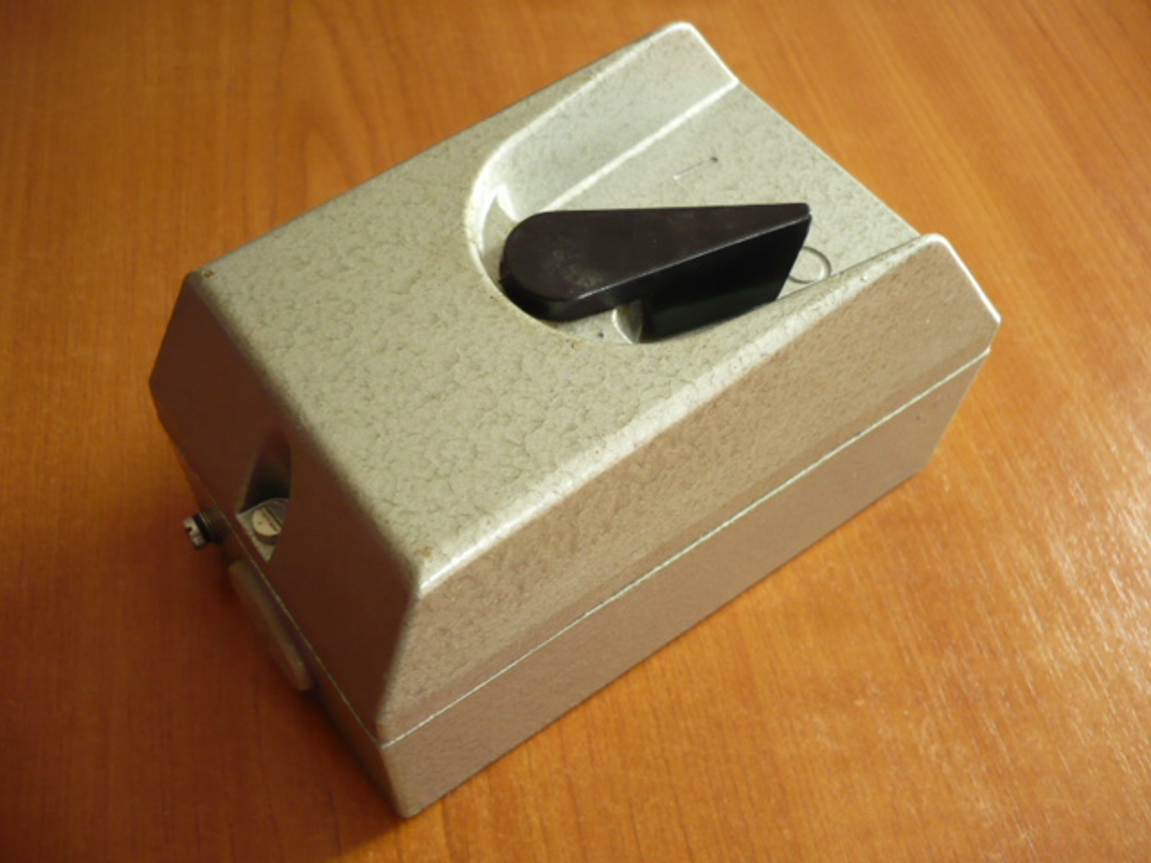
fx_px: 1164
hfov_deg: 52.6
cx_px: 576
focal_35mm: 35
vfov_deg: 40.7
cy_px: 432
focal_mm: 5.8
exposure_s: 1/20
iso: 200
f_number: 2.8
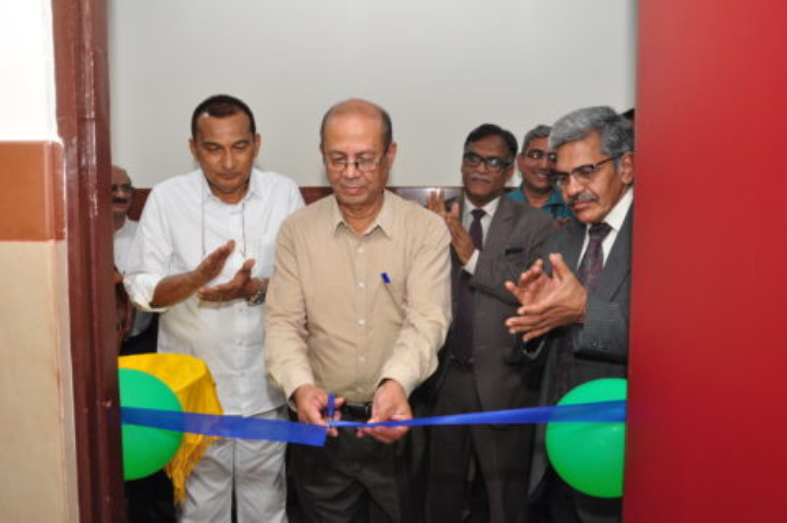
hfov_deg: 59.5
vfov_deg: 41.6
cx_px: 394
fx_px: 688
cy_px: 262
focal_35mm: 32
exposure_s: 1/125
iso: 800
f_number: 6.3
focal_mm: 21
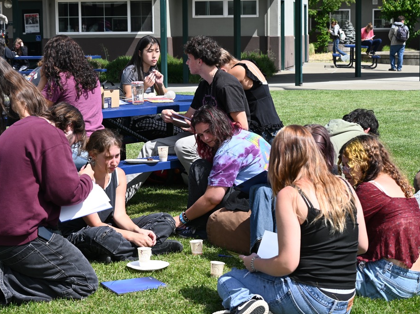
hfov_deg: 23.4
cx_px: 203
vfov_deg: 17.7
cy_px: 157
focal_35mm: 84
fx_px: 1013
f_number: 6.3
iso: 100
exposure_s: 1/320
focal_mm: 51
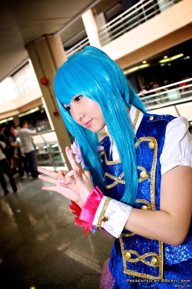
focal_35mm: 34
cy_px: 144
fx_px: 277
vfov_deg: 55.2
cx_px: 96
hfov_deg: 38.3
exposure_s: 1/125
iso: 320
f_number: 2.8
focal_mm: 23
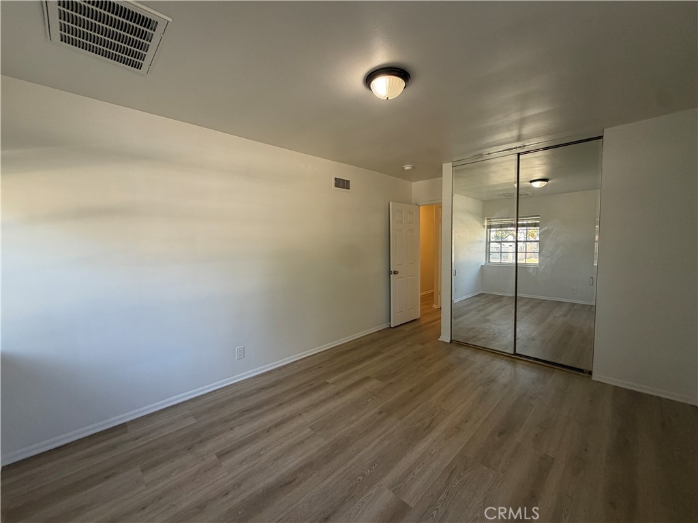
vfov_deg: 85.7
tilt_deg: -4.6
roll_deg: +0.9
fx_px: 282
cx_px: 349
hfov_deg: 102.1
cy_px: 262
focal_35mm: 14
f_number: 2.2
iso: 200
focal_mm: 2.22
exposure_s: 1/121
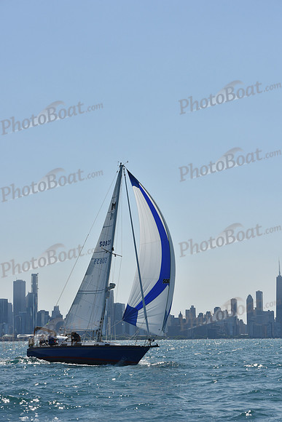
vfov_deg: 25.4
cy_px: 211
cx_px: 141
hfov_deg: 17.1
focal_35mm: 80
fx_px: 939
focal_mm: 80
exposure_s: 1/1600
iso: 250
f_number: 9
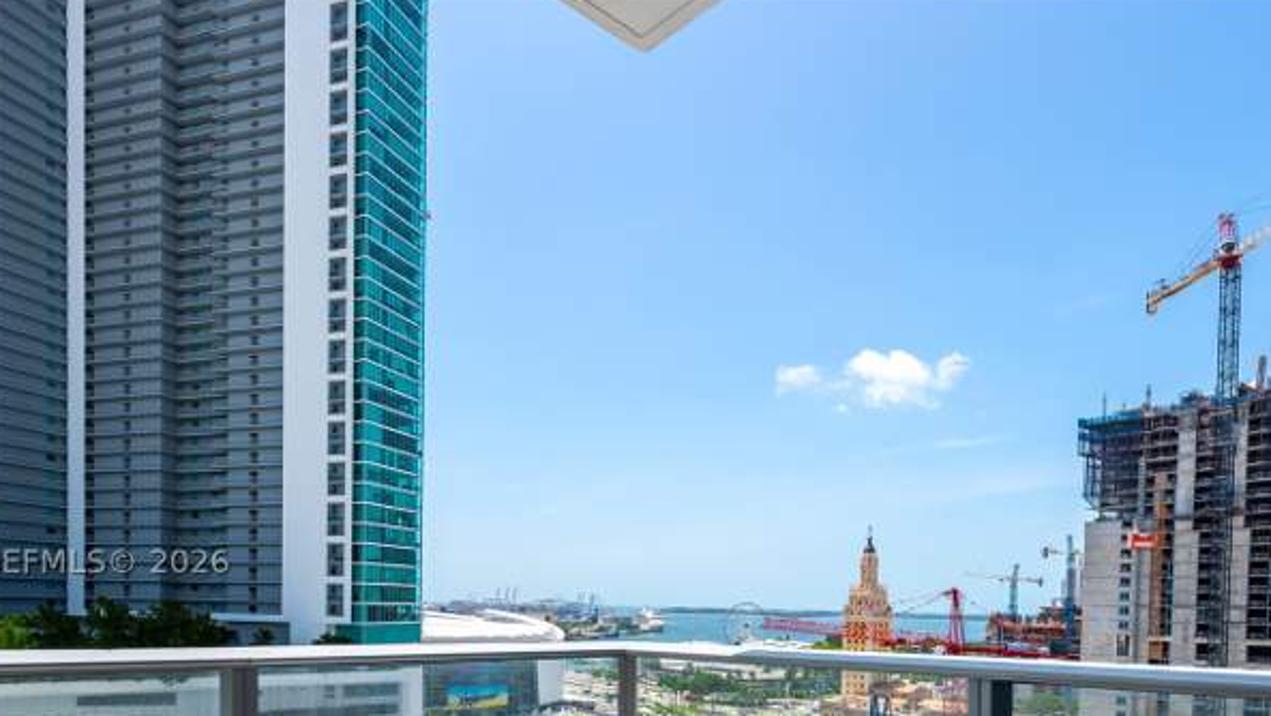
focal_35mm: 24
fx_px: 809
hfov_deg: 76.3
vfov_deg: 45.6
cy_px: 558
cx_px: 626
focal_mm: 17
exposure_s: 1/4000
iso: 100
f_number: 9
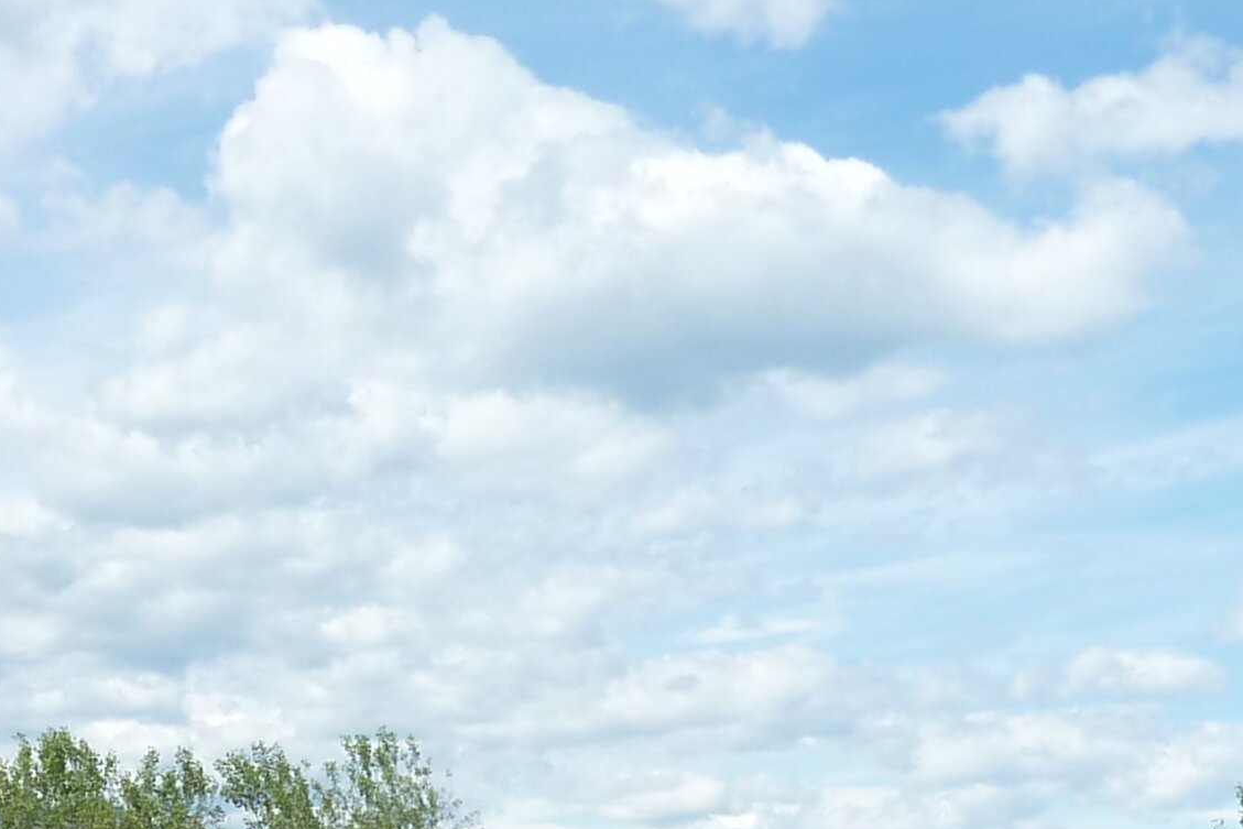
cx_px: 221
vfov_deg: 15.0
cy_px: 1256
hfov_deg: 23.8
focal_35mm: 84
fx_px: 2901
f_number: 4.5
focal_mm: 4.1
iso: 125
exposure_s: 1/500
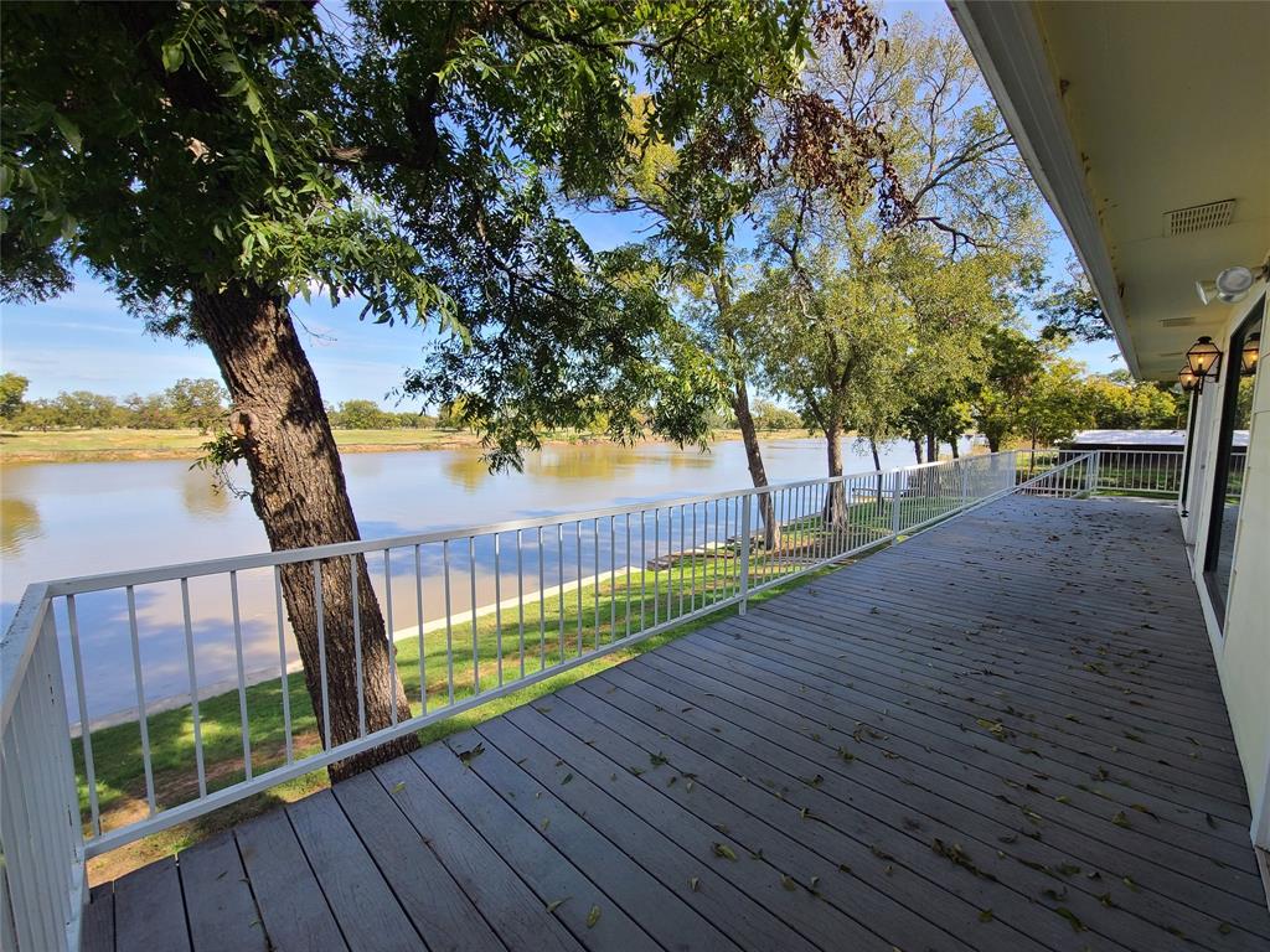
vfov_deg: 89.9
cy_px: 476
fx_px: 477
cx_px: 635
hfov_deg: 106.2
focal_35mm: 13
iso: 64
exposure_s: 1/707
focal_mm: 2.2
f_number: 2.2
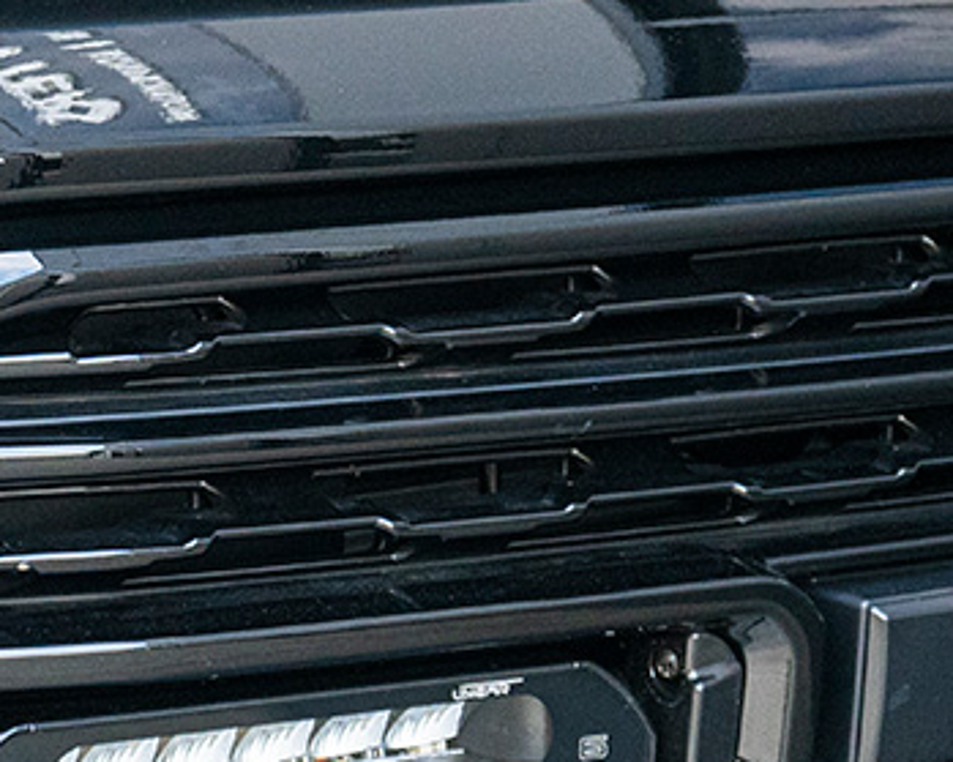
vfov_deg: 10.0
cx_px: -120
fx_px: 4371
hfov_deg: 12.2
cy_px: 276
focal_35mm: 155
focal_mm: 32
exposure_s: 1/160
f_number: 4
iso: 1250
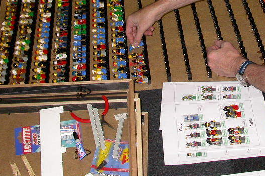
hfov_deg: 22.1
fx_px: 670
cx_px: 205
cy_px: -15
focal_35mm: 91
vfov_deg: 14.7
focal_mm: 9.5
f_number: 2.8
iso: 100
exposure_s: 1/60
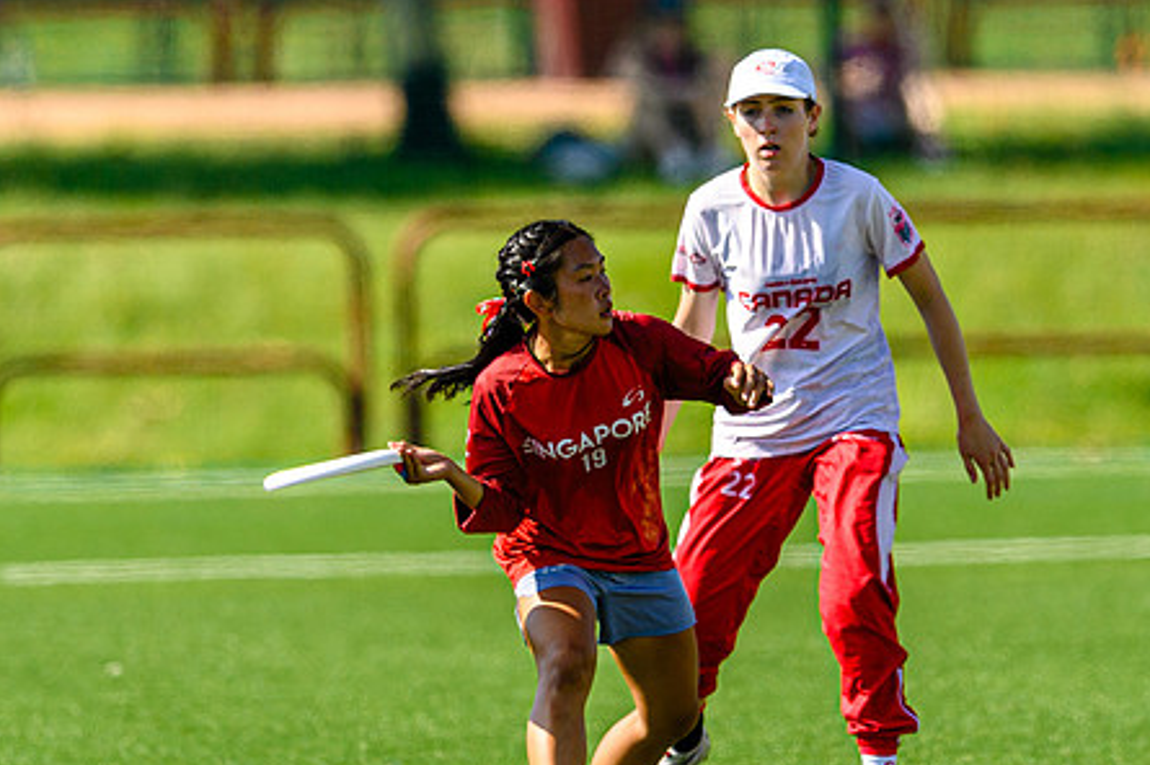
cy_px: 357
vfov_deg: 1.5
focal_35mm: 904
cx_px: 648
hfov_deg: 2.3
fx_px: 28856
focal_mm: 400
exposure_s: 1/1600
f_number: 3.2
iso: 100
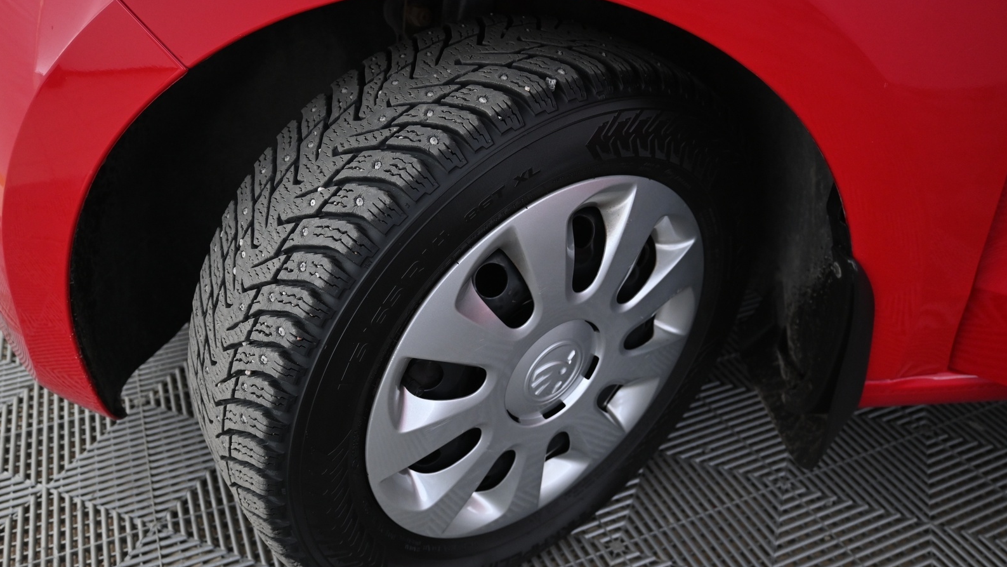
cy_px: 305
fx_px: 835
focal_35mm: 31
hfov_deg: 62.2
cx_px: 506
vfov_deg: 37.5
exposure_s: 1/30
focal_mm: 19.5
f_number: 3.8
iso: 720
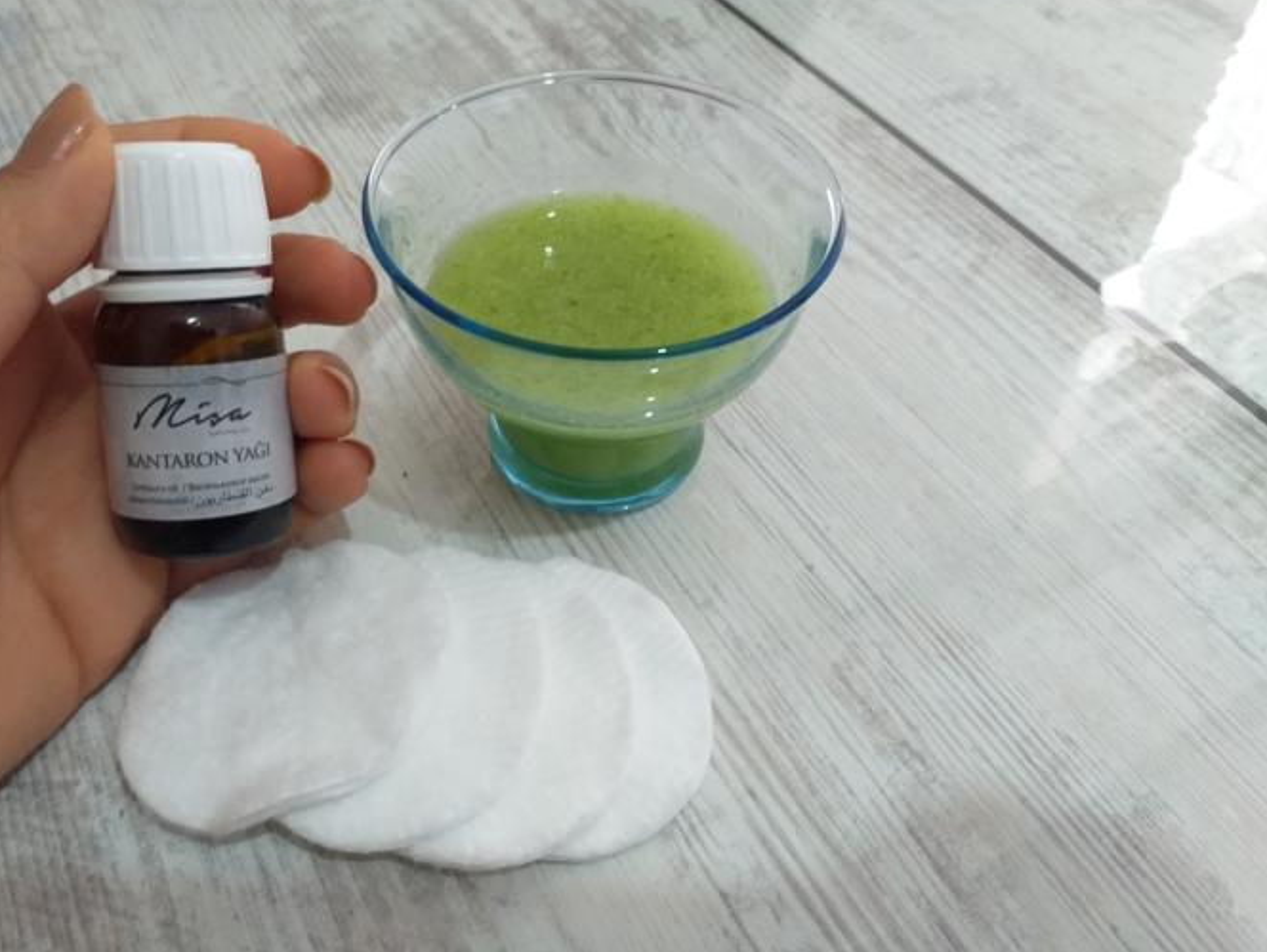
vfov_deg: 51.4
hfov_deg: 65.3
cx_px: 614
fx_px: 989
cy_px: 471
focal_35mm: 27
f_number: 1.9
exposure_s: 1/33
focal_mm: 3.6
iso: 200
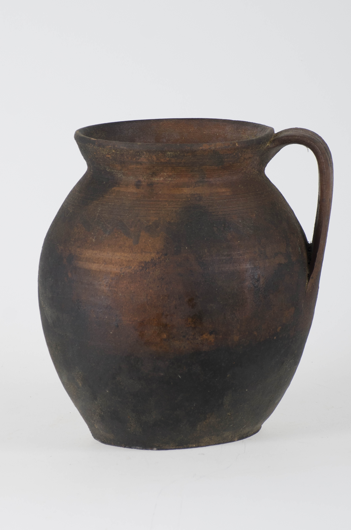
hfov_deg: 11.4
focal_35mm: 120
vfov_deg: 17.1
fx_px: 1763
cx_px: 176
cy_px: 265
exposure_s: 1/160
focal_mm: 80
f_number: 9
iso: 160
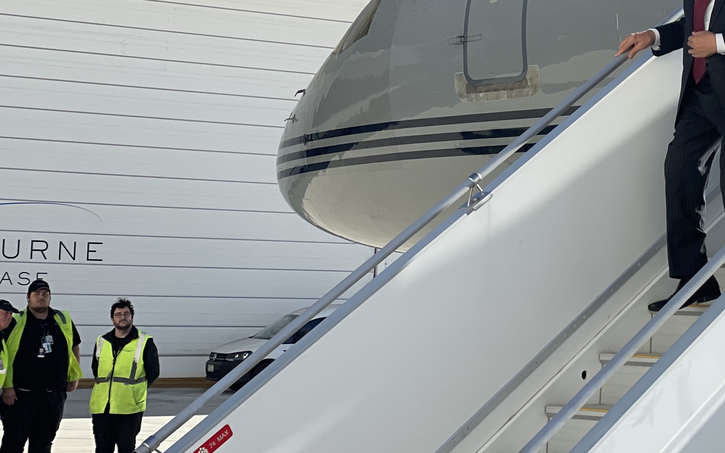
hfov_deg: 20.2
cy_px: 45
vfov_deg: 12.9
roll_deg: -1.5
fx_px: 1996
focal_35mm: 101
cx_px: 652
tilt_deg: +7.1
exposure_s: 1/1916
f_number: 2
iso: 32
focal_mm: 6
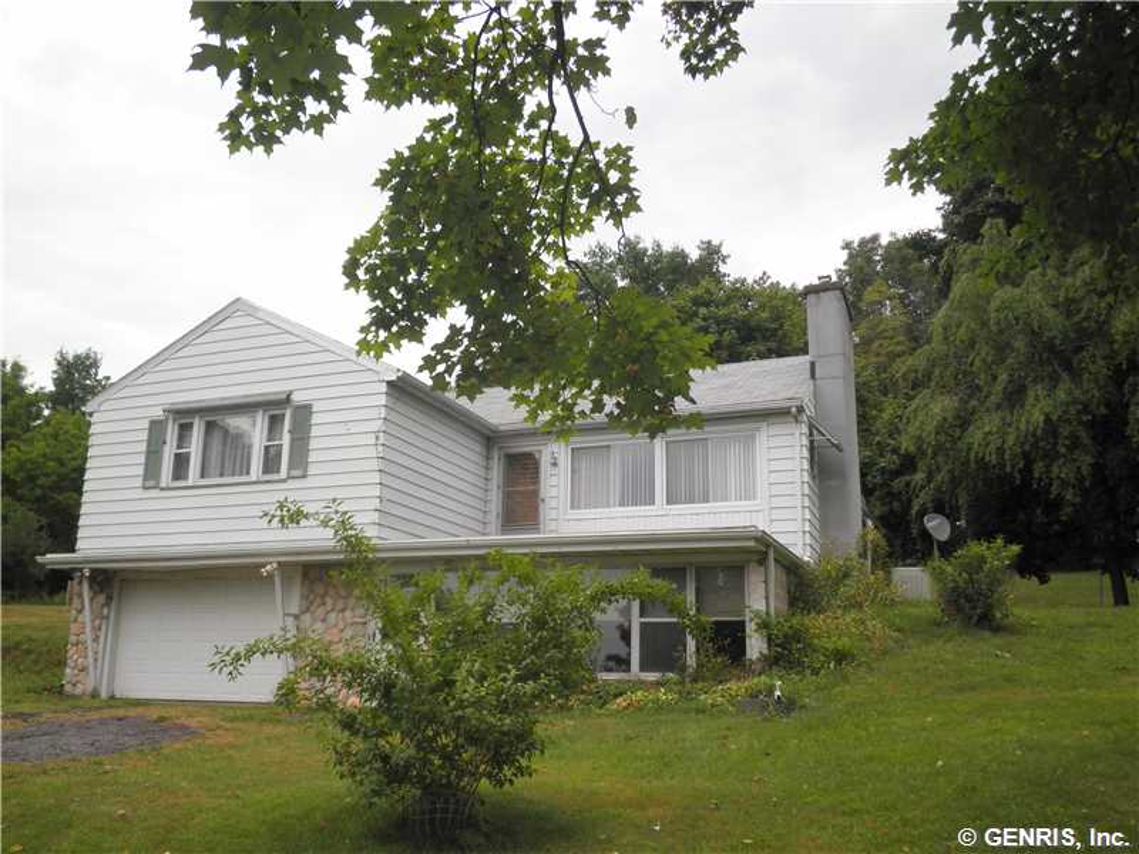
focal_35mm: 31
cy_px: 427
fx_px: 1020
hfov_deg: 58.4
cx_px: 570
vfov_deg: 45.4
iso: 64
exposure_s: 1/320
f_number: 2.9
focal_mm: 5.5
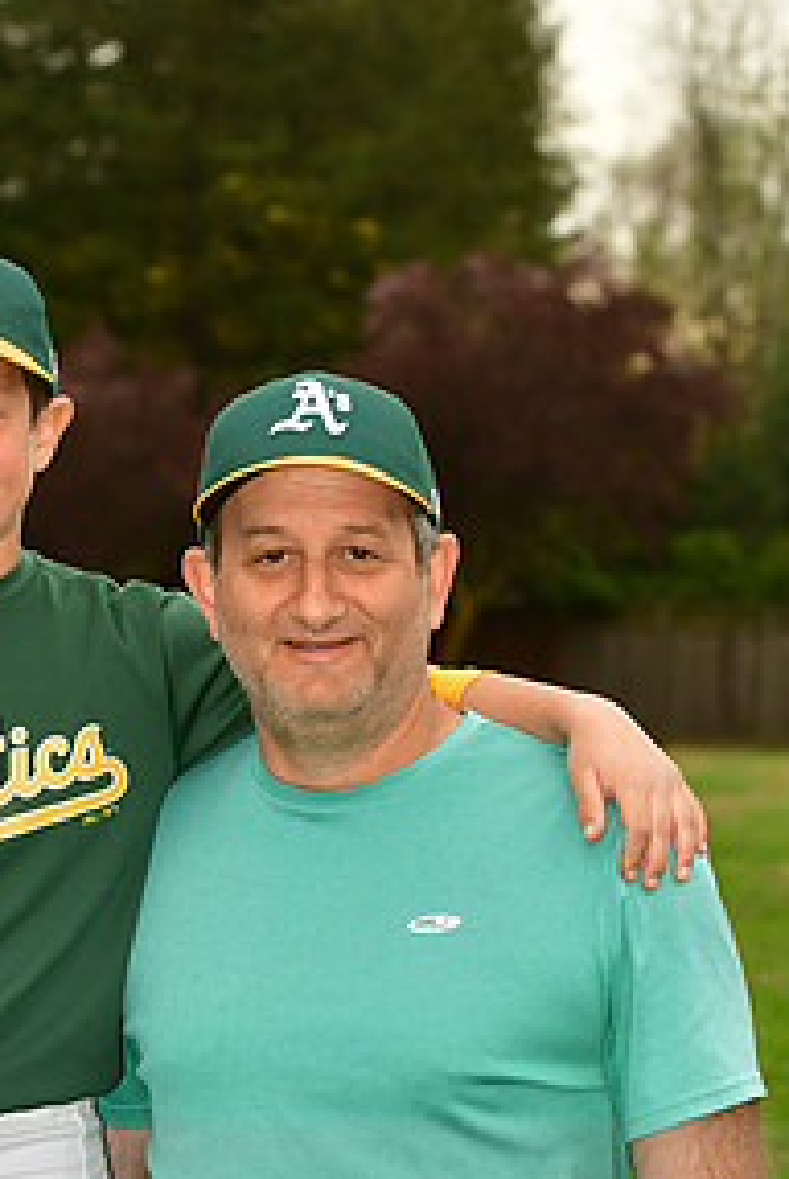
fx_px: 7444
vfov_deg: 9.0
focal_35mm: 227
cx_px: 158
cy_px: 1179
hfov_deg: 6.1
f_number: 5
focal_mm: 75
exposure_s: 1/800
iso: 400
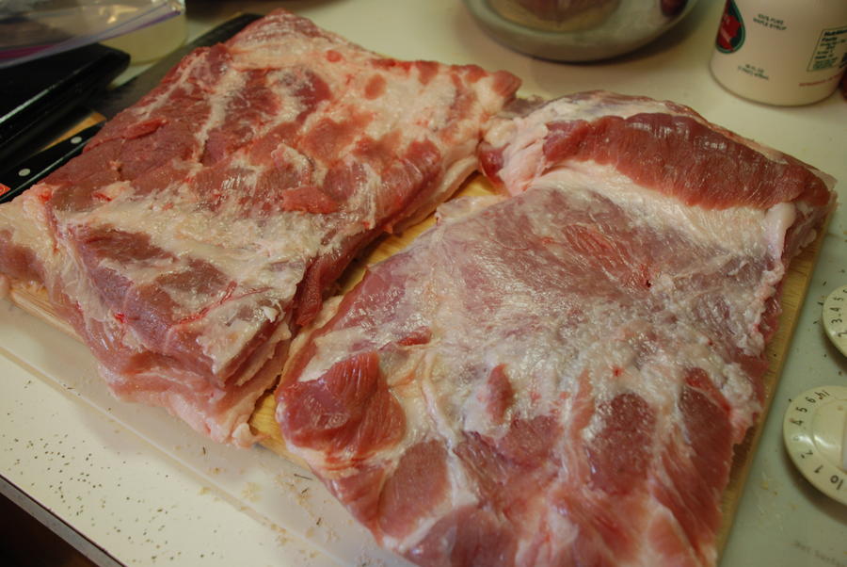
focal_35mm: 33
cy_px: 284
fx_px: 777
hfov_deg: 57.2
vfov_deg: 40.1
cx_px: 424
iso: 400
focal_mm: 22
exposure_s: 1/20
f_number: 3.8
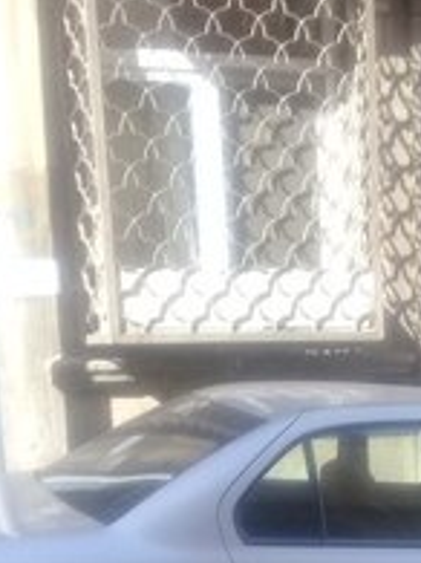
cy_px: 667
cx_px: 427
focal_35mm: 79
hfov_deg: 18.1
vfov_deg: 22.8
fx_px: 1282
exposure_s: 1/331
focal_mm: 3.3
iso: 50
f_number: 2.2
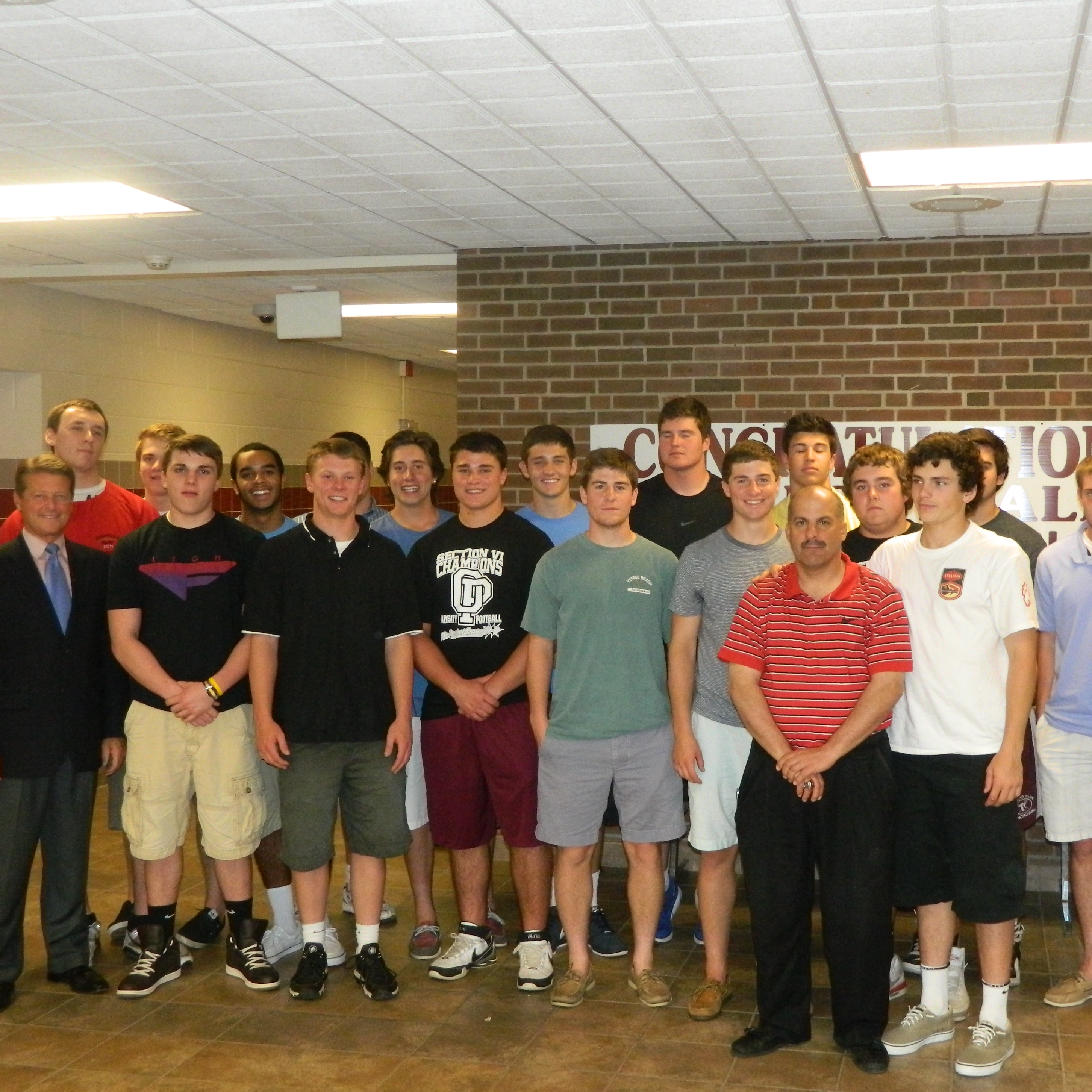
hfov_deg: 36.7
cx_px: 627
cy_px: 559
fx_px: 1642
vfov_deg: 36.8
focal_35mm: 46
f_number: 3.3
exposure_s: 1/40
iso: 400
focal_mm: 6.2
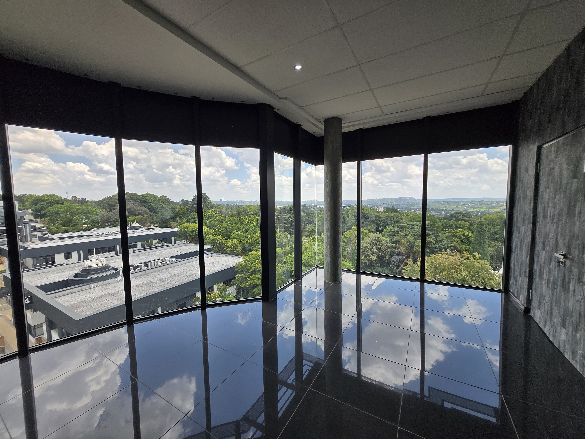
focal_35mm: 13
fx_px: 220
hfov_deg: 106.2
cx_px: 292
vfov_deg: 89.9
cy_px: 220
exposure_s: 1/255
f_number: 2.2
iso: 25
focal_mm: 1.7
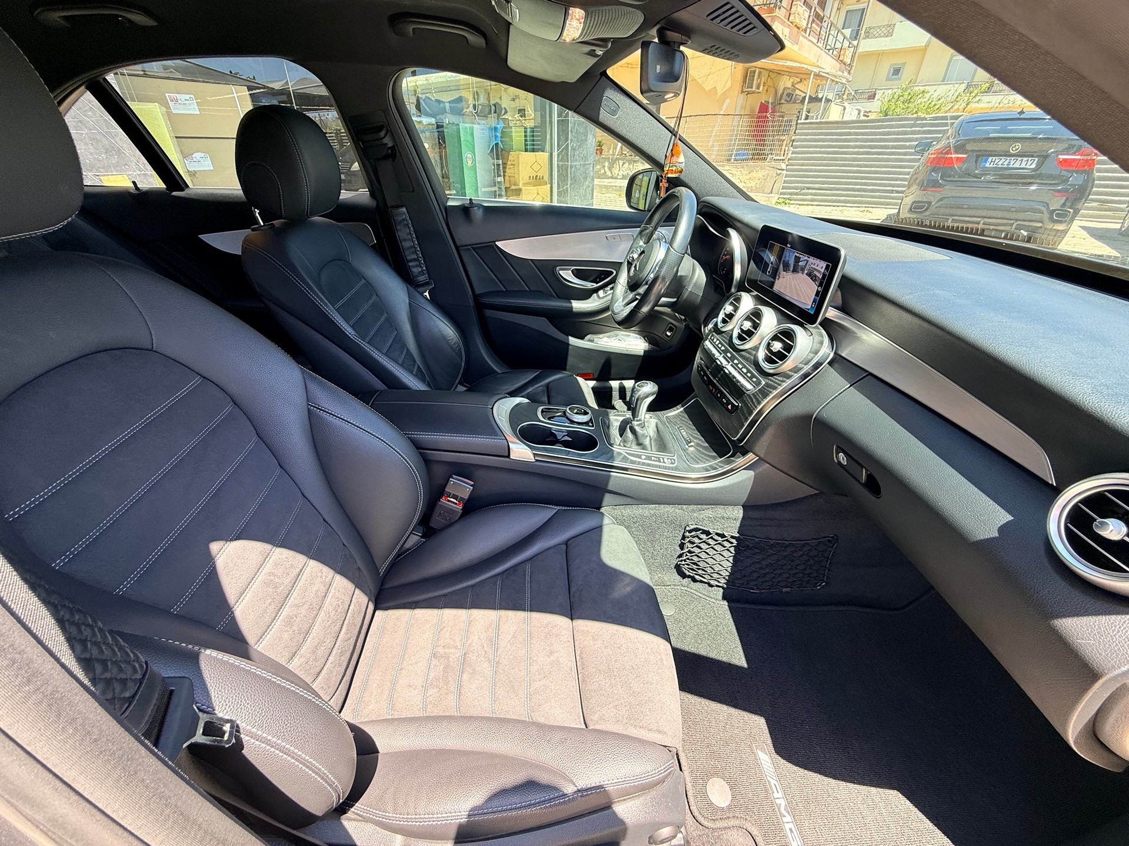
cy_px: 423
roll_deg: -0.3
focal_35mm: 14
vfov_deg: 85.7
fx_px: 457
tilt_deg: -30.2
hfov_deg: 102.1
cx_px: 564
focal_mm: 2.22
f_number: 2.2
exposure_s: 1/99
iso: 125
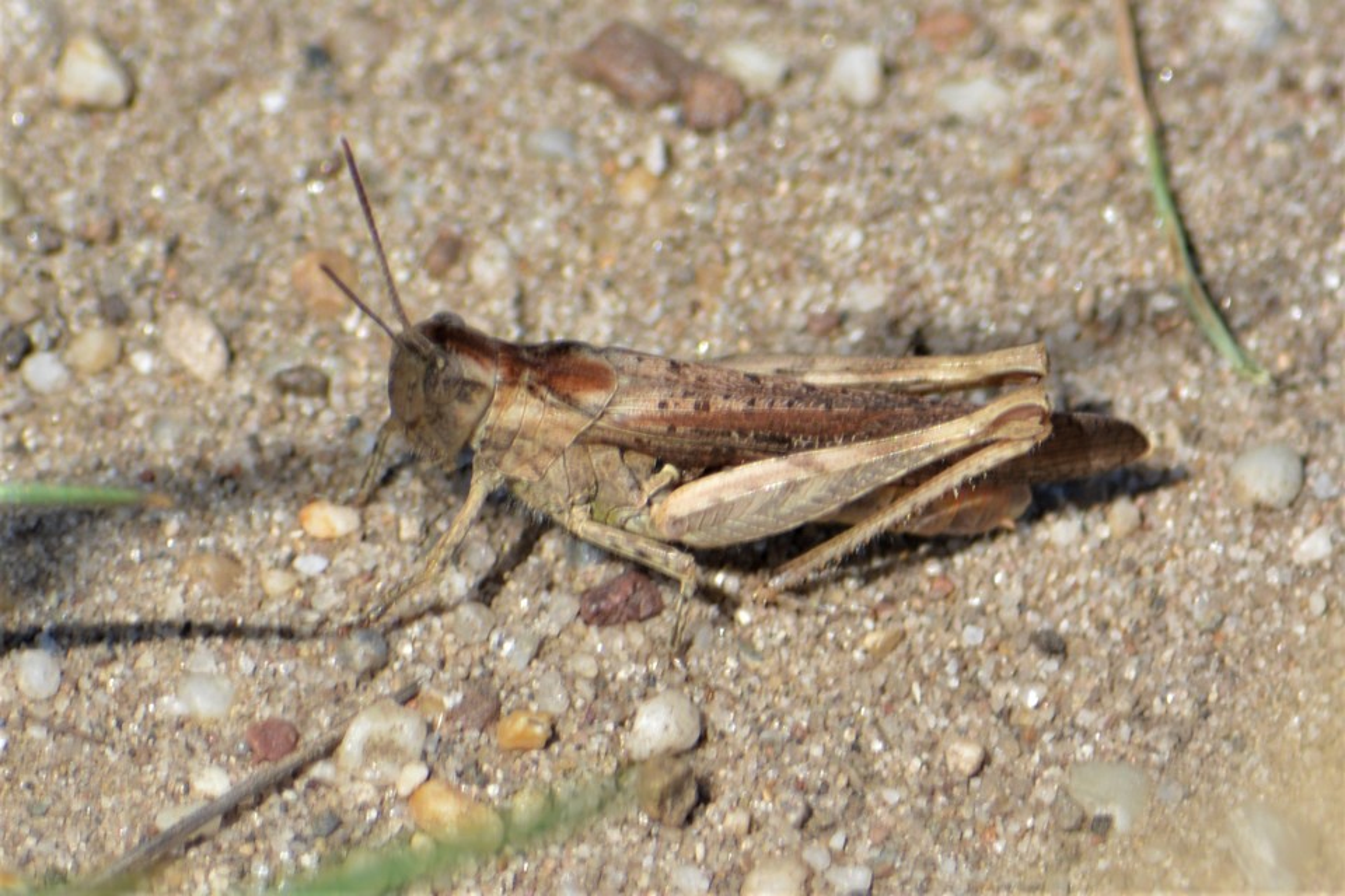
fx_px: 16811
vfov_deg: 3.1
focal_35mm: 450
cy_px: 448
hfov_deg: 4.6
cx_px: 672
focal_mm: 300
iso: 100
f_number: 8
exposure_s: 1/200
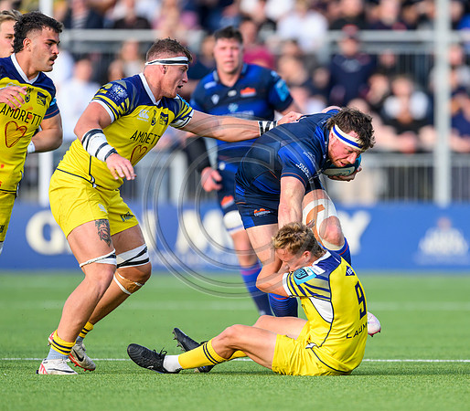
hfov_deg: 2.3
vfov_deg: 2.0
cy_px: 241
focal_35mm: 798
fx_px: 11516
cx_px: 347
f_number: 4
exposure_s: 1/1000
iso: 1250
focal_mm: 560
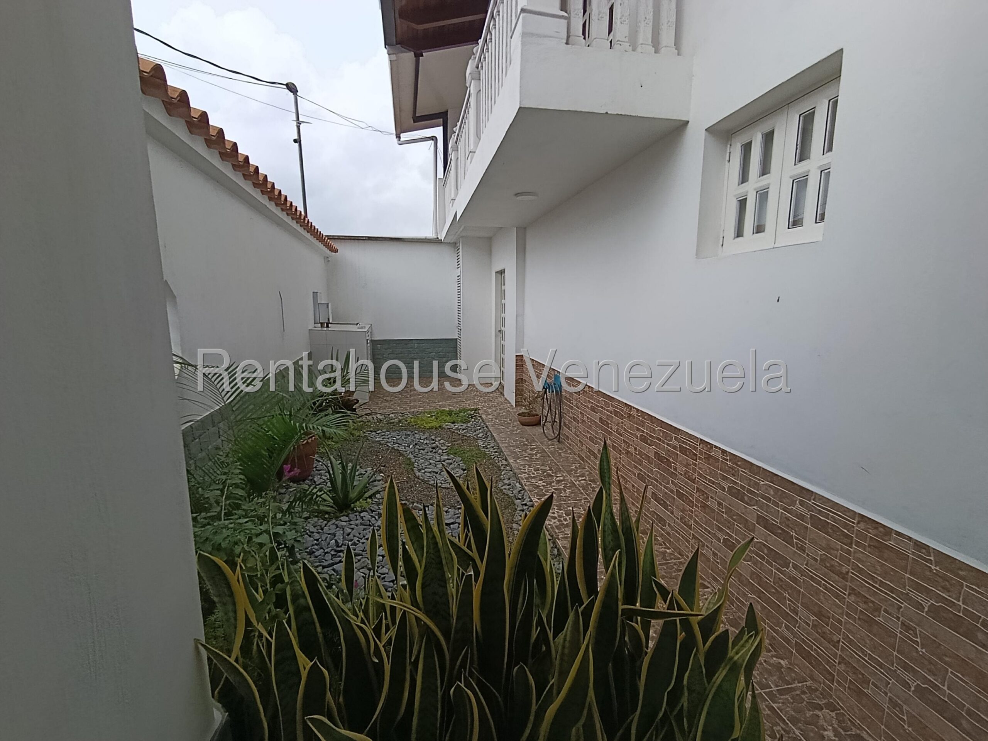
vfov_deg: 81.7
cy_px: 370
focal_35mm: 15
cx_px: 494
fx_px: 428
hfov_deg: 98.2
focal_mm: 1.65
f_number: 2.2
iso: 50
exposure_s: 1/205
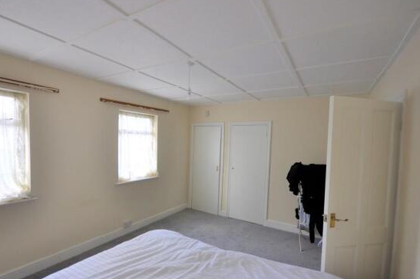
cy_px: 146
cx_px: 174
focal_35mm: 18
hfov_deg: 89.3
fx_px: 210
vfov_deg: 67.2
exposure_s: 1/80
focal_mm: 10
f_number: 4.5
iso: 400
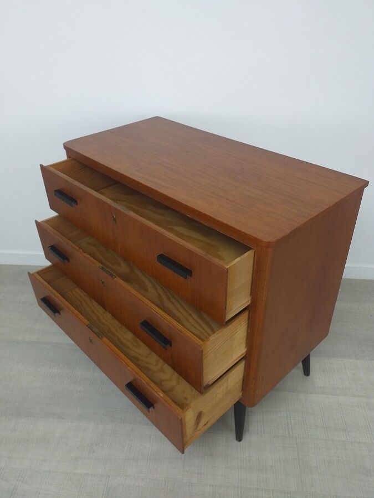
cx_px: 187
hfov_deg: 53.1
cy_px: 249
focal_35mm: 26
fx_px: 375
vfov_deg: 67.3
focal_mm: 3.6
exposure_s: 1/50
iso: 64
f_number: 1.9
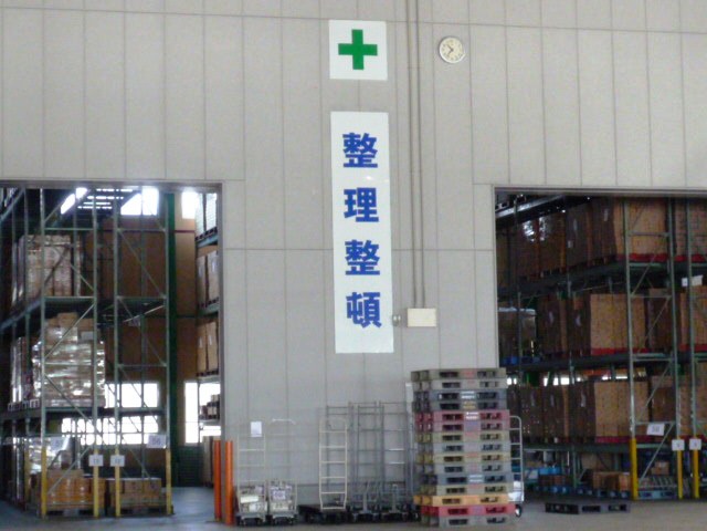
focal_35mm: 95
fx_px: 1940
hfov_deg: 20.7
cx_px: 354
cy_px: 266
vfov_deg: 15.6
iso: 400
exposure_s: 1/30
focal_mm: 9.3
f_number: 4.3
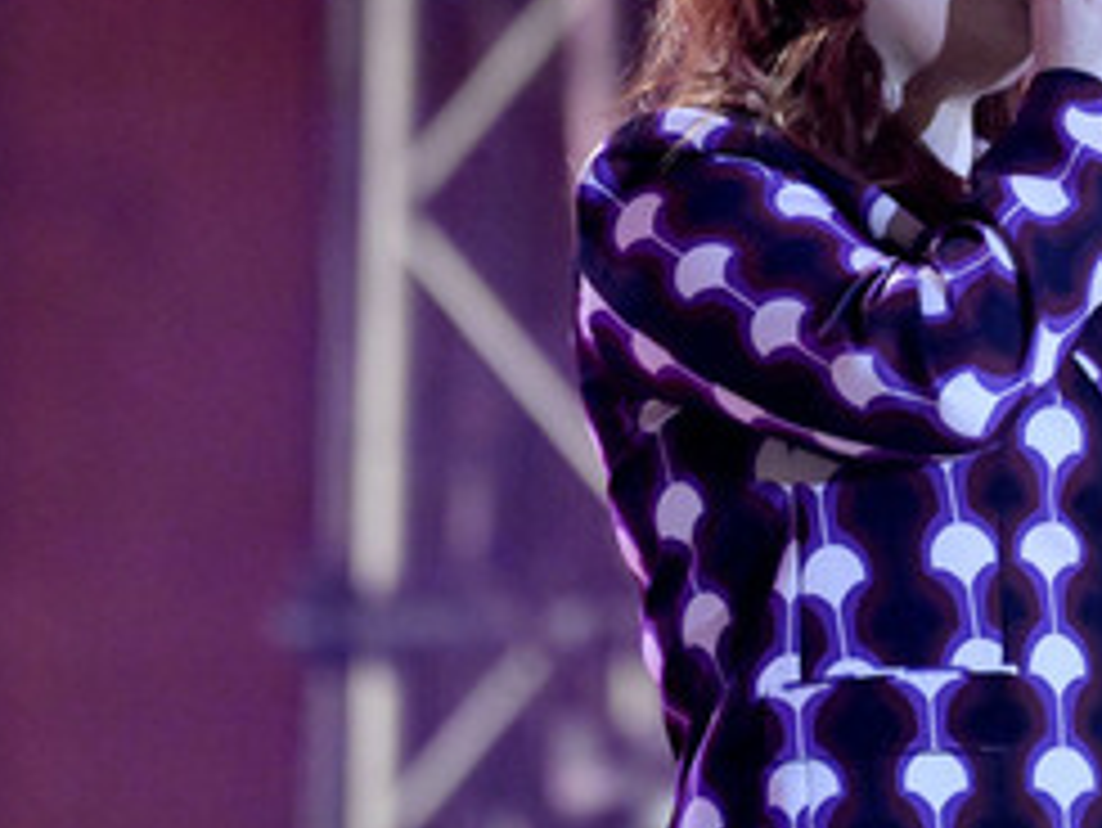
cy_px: 284
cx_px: 987
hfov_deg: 2.2
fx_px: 28124
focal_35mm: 883
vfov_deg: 1.7
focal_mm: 500
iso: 12800
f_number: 5.6
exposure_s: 1/640
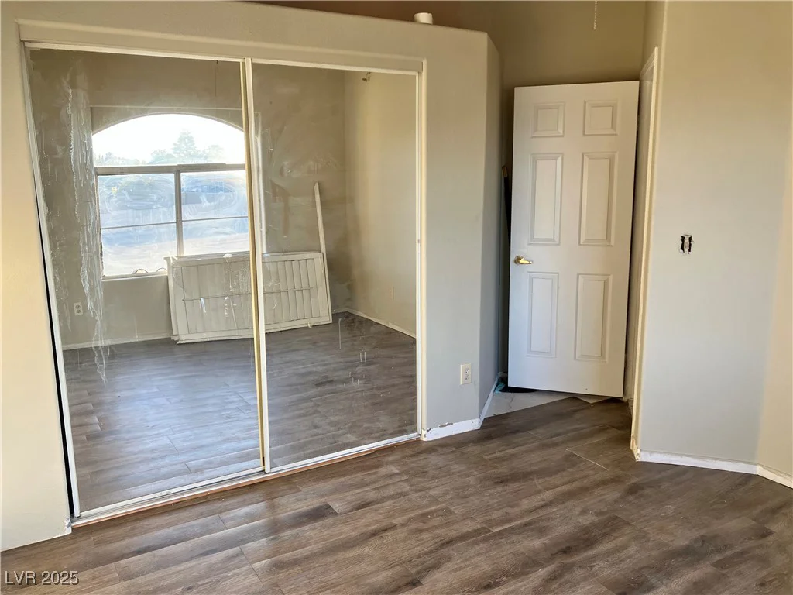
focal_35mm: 28
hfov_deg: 63.4
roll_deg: +0.6
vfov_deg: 49.7
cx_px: 396
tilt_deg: -9.7
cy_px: 298
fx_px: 641
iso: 64
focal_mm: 3.99
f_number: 1.8
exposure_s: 1/121
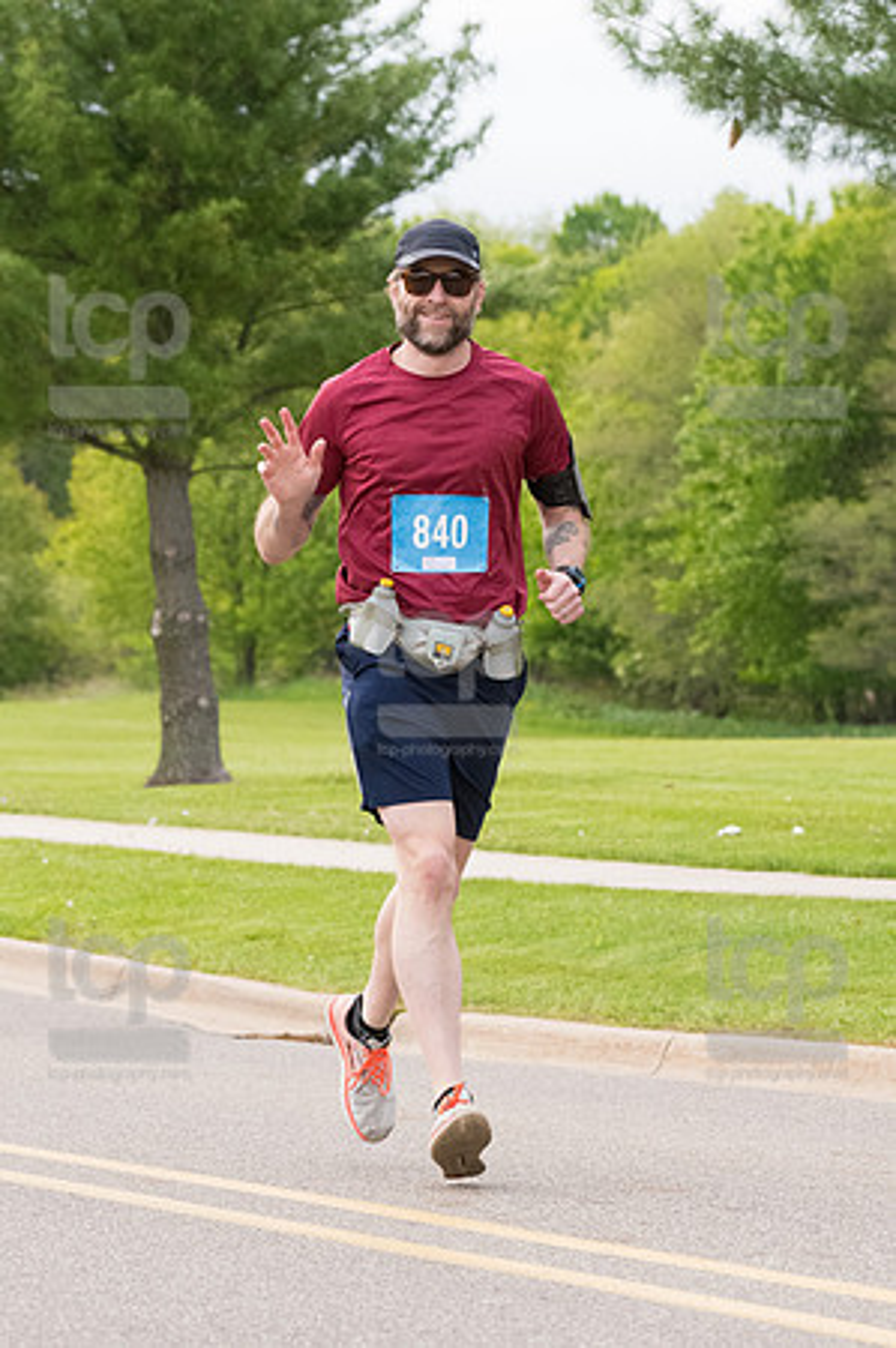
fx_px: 7296
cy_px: 674
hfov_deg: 7.0
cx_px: 448
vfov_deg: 10.6
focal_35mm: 195
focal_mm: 130
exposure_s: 1/1600
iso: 4000
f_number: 7.1
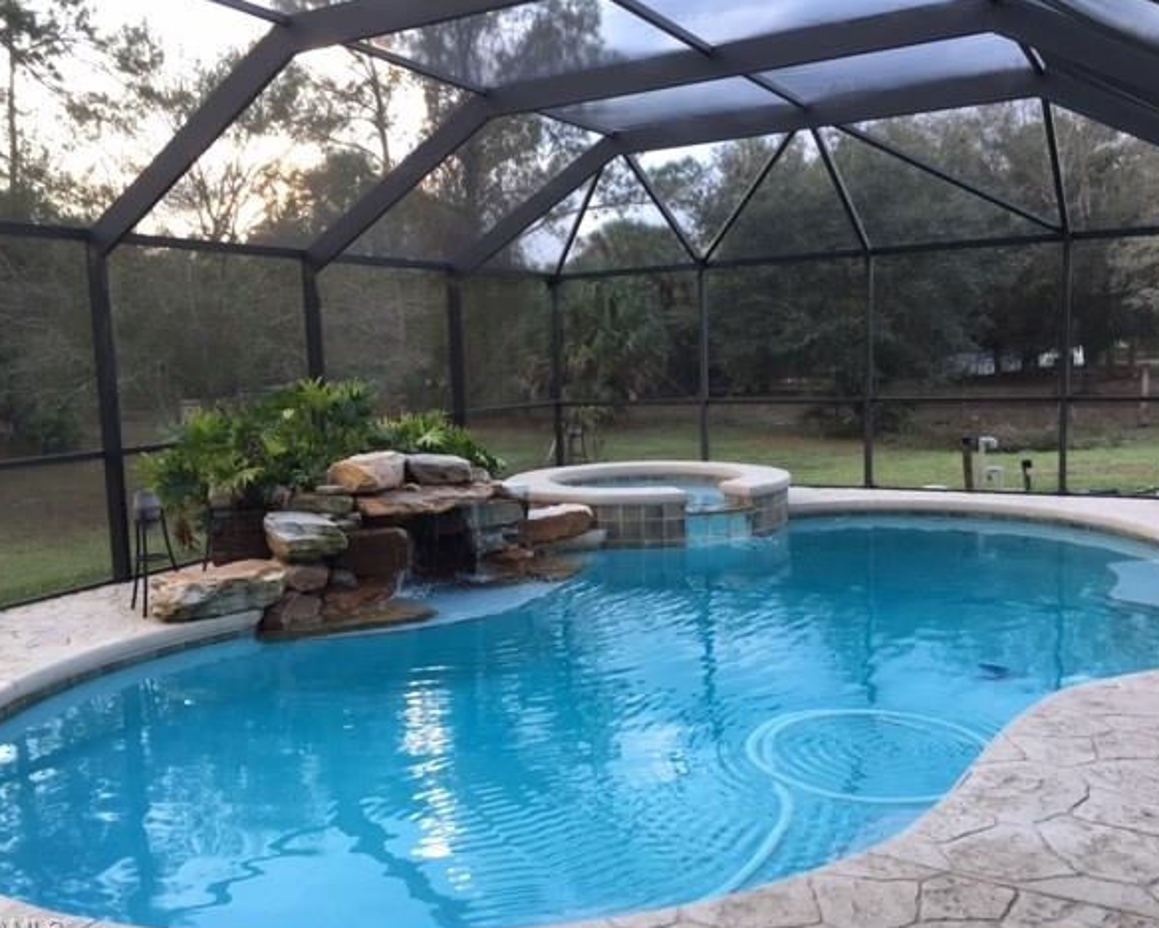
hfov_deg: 57.1
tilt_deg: -6.3
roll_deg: +1.4
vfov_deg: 47.2
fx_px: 1064
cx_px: 550
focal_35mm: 31
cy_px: 472
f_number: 2.2
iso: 32
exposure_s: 1/60
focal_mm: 4.15
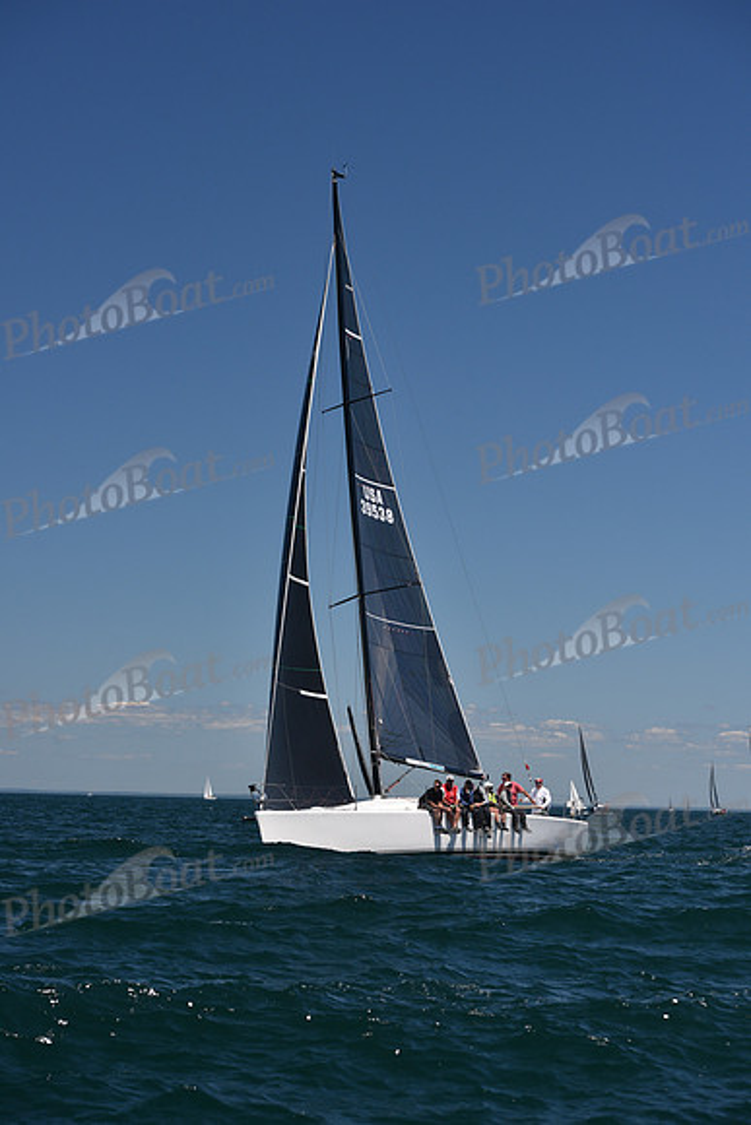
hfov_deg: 16.7
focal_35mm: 82
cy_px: 562
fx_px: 2564
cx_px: 376
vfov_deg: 24.8
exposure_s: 1/800
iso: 250
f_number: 7.1
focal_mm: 82
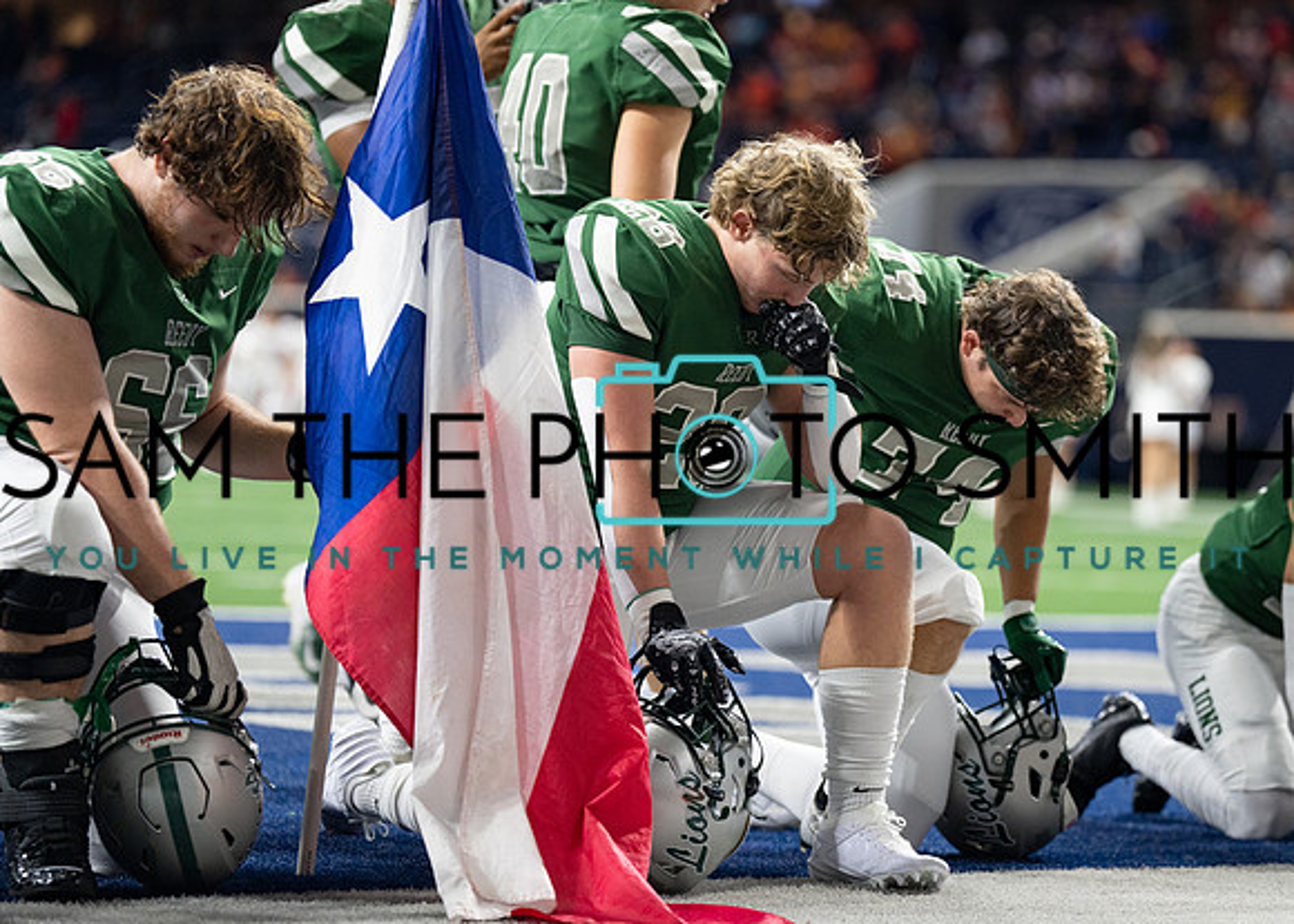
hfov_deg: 12.2
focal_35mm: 165
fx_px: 6046
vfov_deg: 8.7
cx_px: 752
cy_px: 434
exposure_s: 1/400
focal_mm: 144
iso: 1600
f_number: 2.8
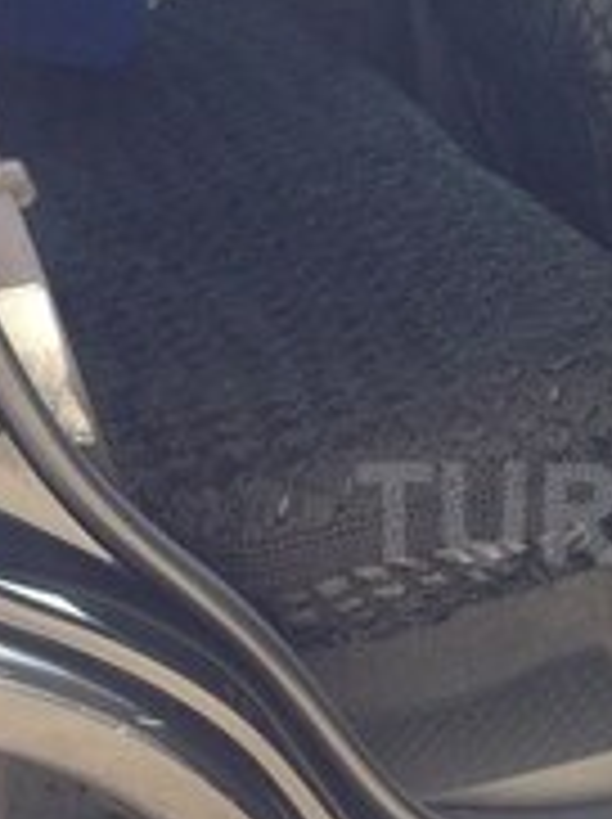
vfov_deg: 21.8
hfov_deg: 15.8
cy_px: 513
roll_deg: -0.5
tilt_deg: -20.6
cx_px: 702
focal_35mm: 90
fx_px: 2127
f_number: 2.4
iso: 64
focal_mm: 4.12
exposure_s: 1/120
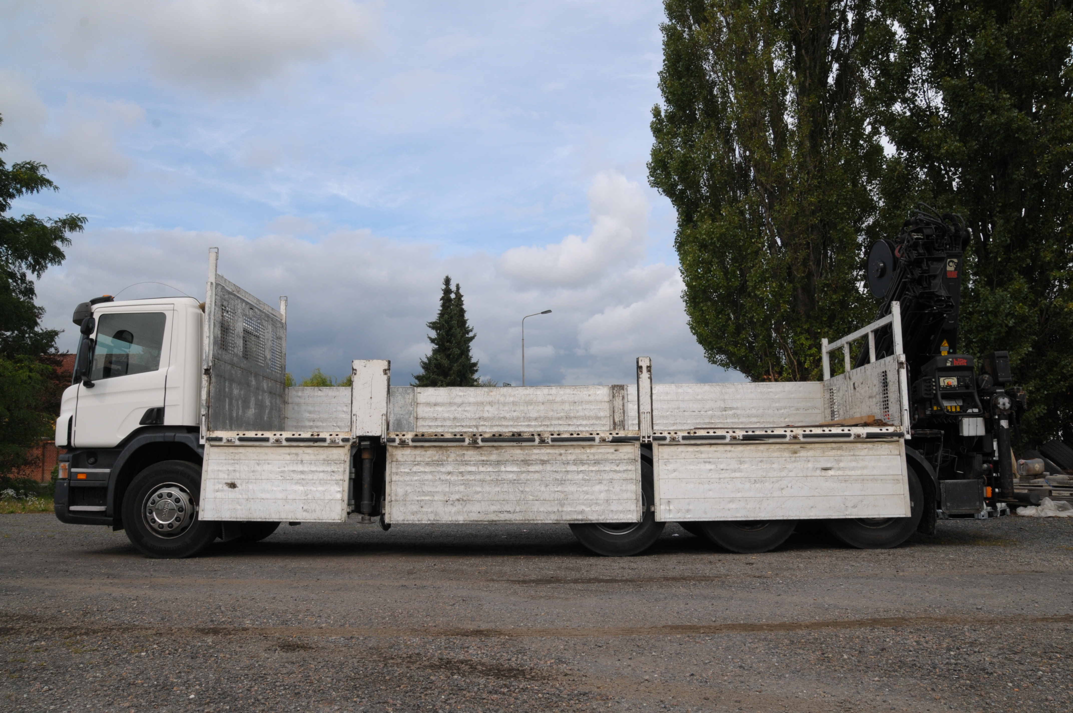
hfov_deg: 67.4
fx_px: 804
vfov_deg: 47.8
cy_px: 356
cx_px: 536
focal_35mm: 27
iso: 320
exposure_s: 1/400
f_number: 10
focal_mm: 18
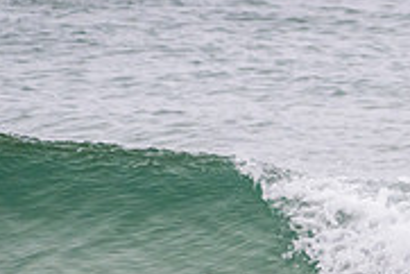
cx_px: 532
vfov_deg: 0.7
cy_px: 243
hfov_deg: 1.0
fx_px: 22385
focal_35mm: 1964
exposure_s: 1/1000
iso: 720
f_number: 5.6
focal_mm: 500
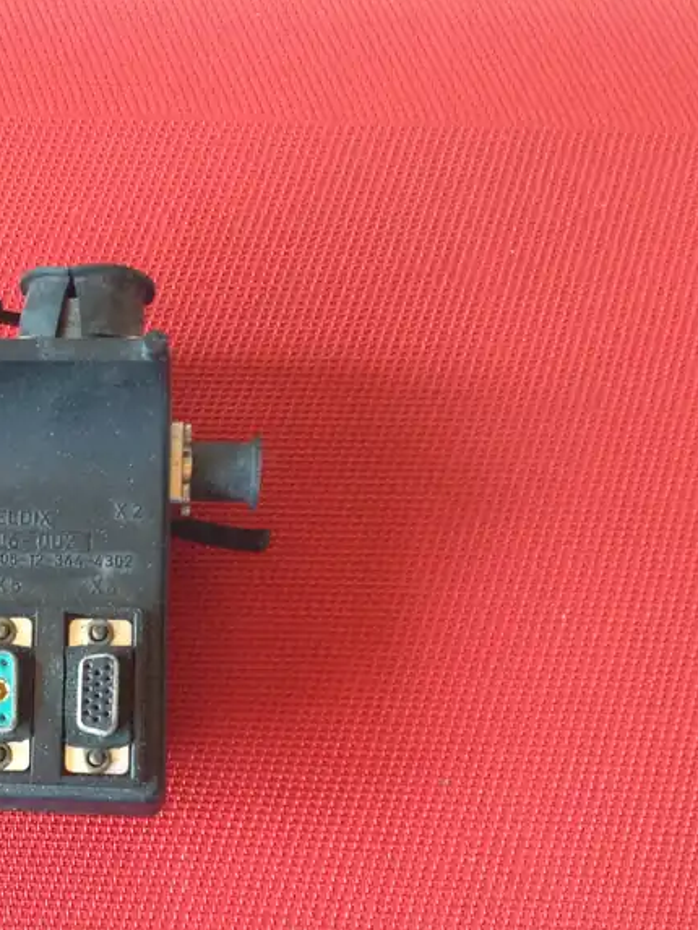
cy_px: 602
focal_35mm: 61
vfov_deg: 31.5
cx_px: -36
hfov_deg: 22.9
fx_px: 1639
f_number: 2.4
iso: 125
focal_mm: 4.28
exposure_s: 1/15
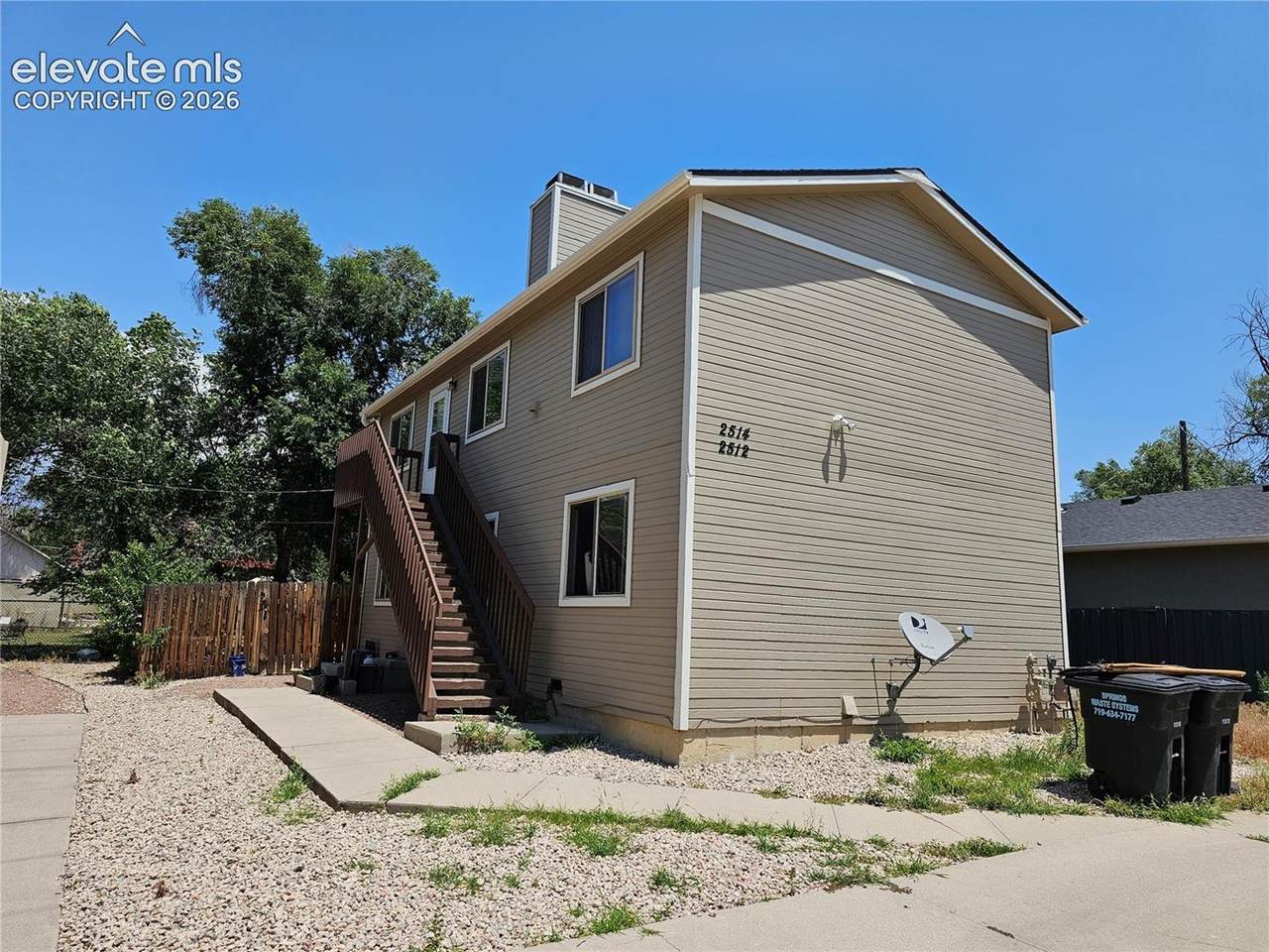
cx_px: 634
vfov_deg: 58.9
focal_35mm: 23
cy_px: 476
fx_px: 843
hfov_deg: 73.9
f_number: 1.7
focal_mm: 6.3
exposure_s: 1/986
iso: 10
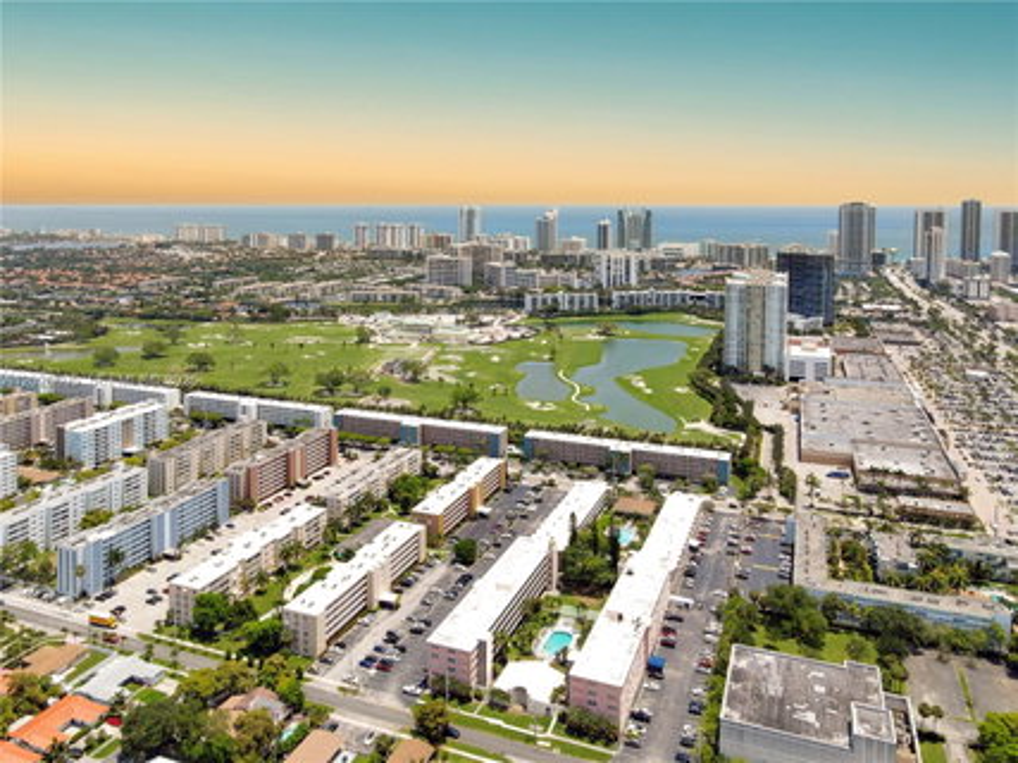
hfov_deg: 71.6
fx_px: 706
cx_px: 509
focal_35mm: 24
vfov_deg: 56.8
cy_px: 382
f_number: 2.8
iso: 110
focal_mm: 4.5
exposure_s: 1/640
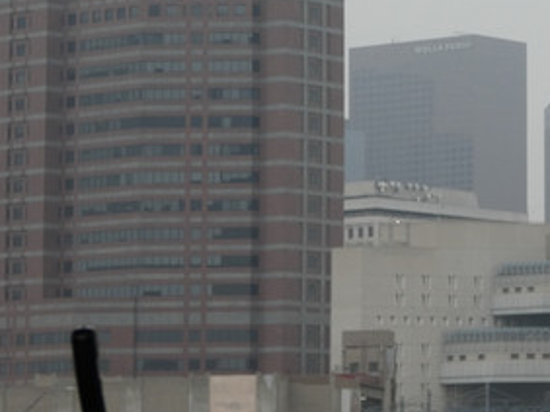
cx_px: 527
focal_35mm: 227
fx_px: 3604
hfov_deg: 8.7
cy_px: 133
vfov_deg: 6.5
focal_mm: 17.9
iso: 80
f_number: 4.8
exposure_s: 1/100
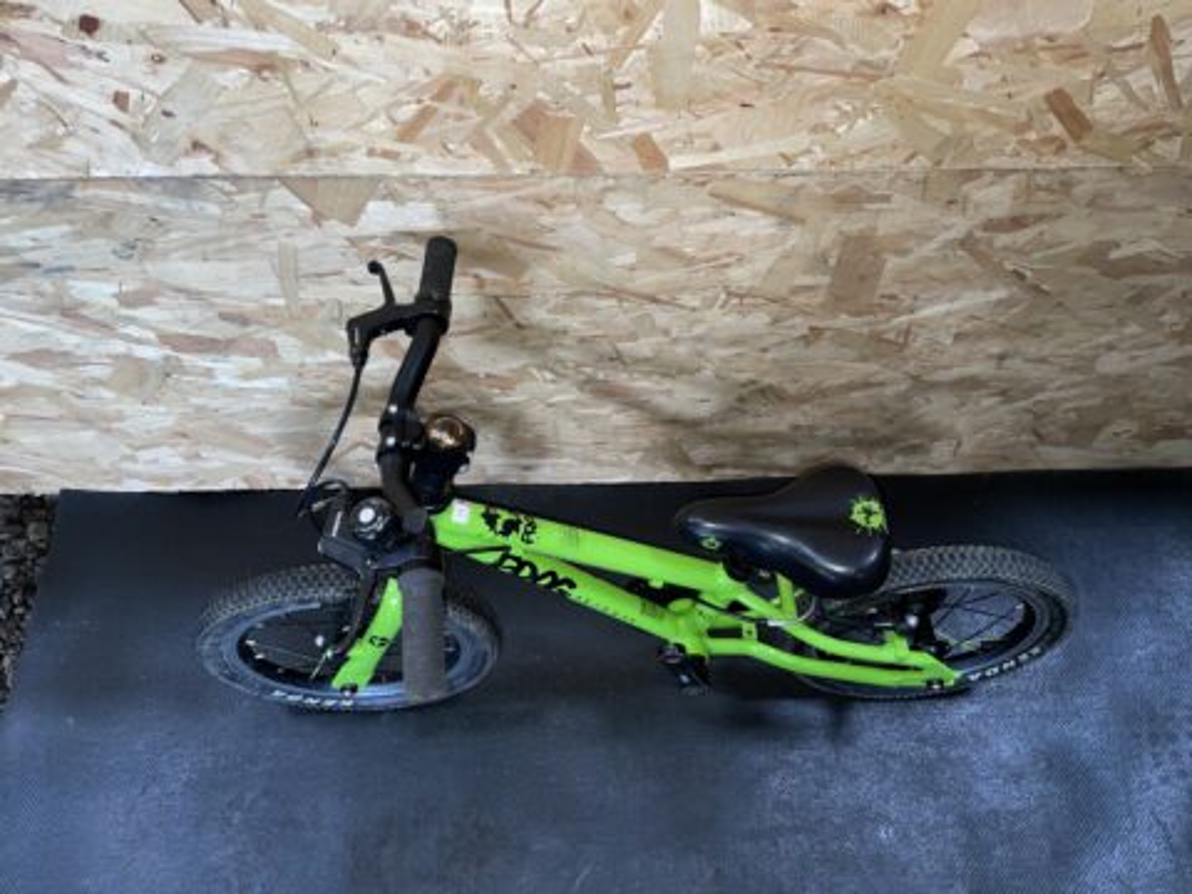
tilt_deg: -62.7
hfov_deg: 67.3
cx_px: 596
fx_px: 895
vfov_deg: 53.1
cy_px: 447
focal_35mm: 26
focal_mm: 4.2
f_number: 1.6
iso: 64
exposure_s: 1/17
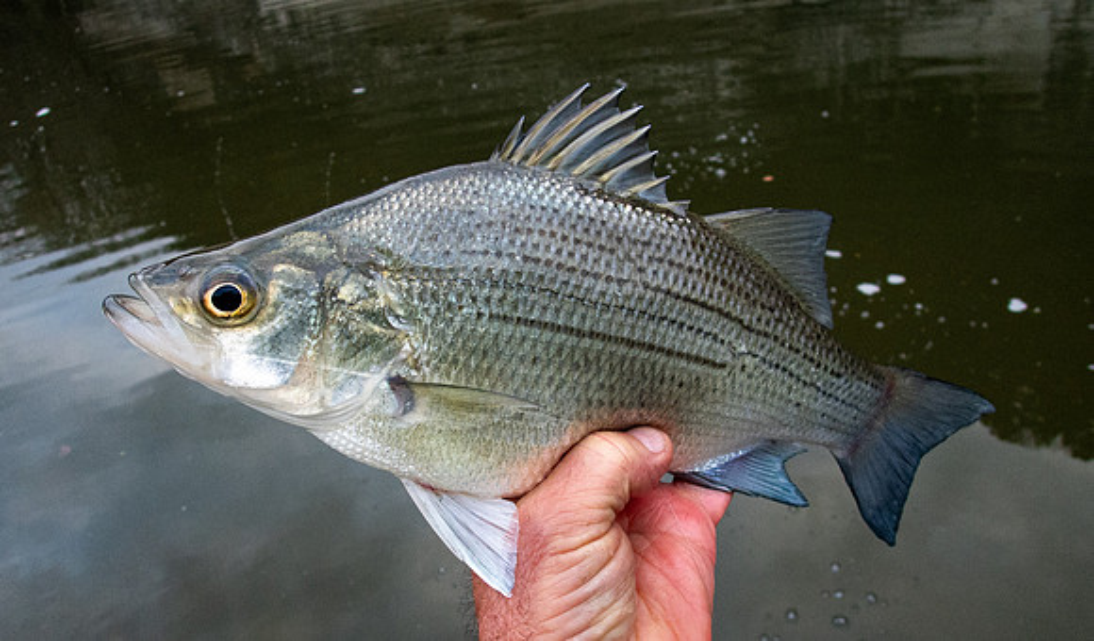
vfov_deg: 38.2
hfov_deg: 61.0
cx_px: 484
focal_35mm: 32
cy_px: 340
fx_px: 925
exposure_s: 1/125
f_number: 2.8
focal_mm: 4.5
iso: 200
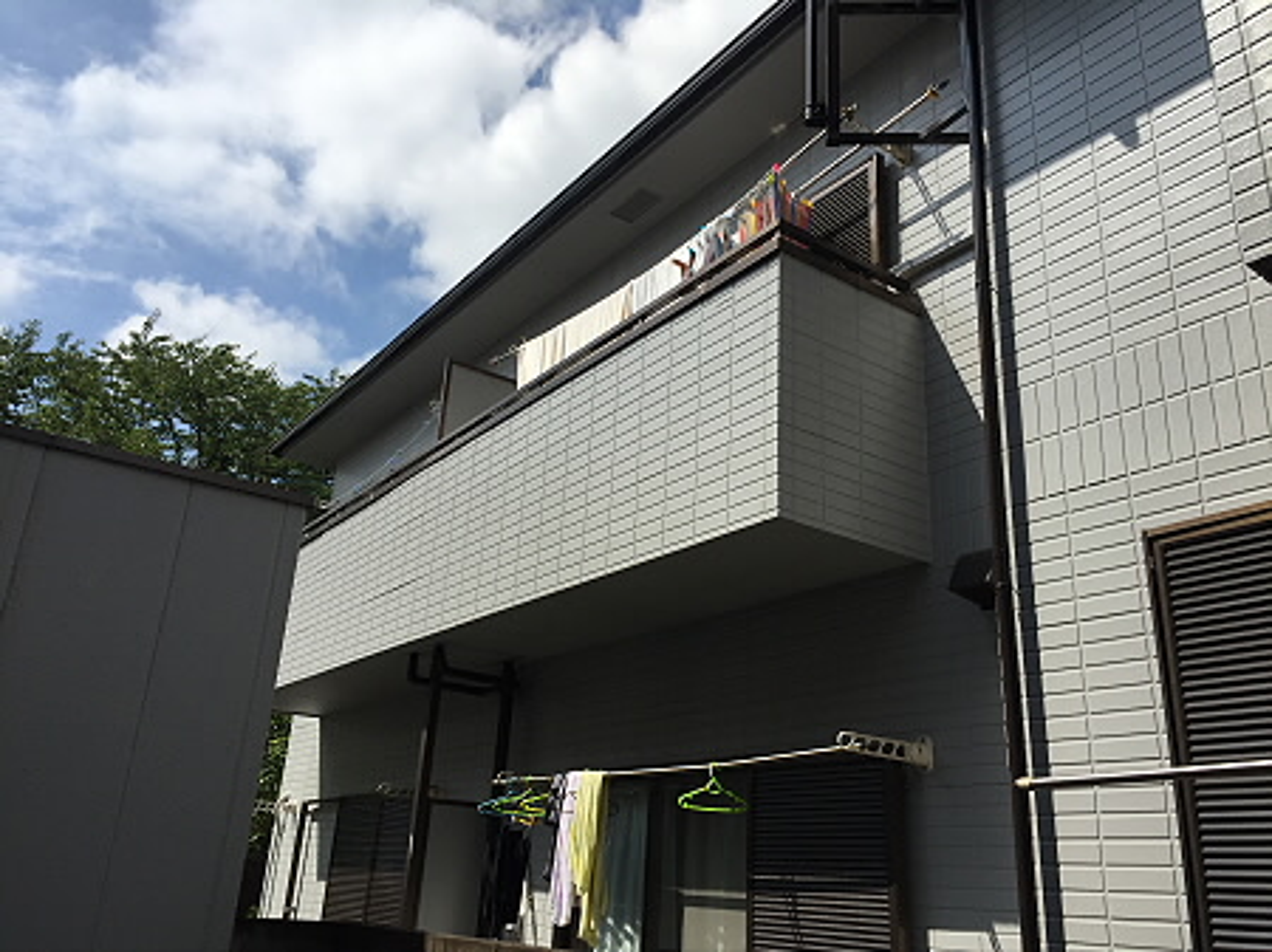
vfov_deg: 48.2
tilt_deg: +20.4
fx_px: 1065
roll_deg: -5.1
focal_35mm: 29
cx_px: 636
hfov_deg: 61.7
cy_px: 476
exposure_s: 1/3300
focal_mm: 4.15
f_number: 2.2
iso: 32
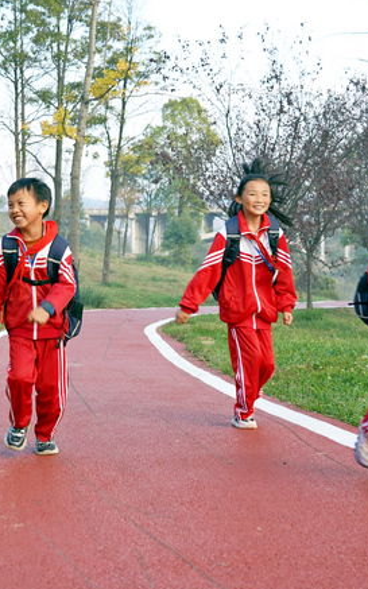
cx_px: 150
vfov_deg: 29.8
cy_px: 257
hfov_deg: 18.8
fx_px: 1108
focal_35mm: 69
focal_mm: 37
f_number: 4
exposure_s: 1/160
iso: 200
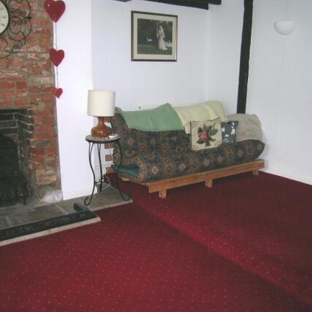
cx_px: 154
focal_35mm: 34
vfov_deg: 48.4
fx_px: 347
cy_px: 160
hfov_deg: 48.4
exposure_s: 1/60.1
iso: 50
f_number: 2.8
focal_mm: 5.8
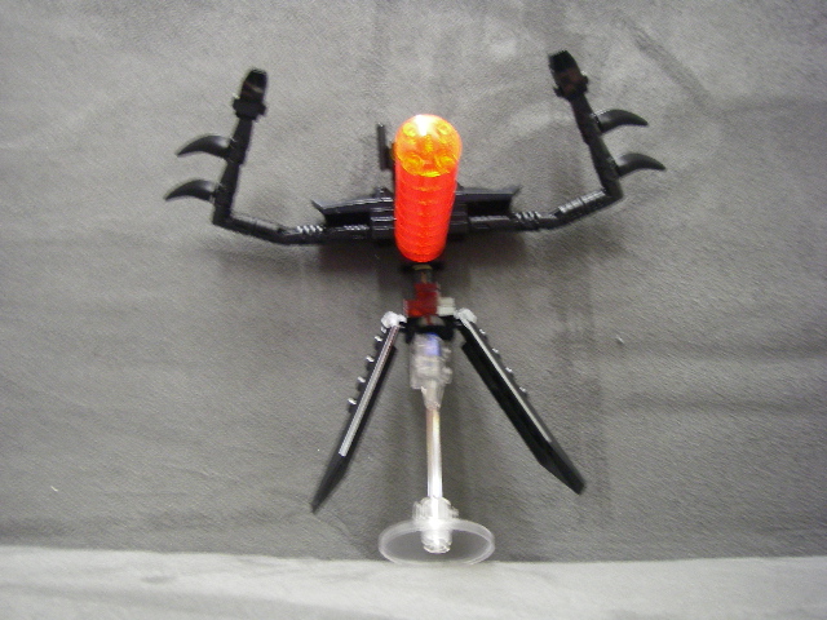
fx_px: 908
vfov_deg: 37.7
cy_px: 310
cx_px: 414
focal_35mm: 38
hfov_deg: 49.0
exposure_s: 1/4
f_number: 3.3
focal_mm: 6.3
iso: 250
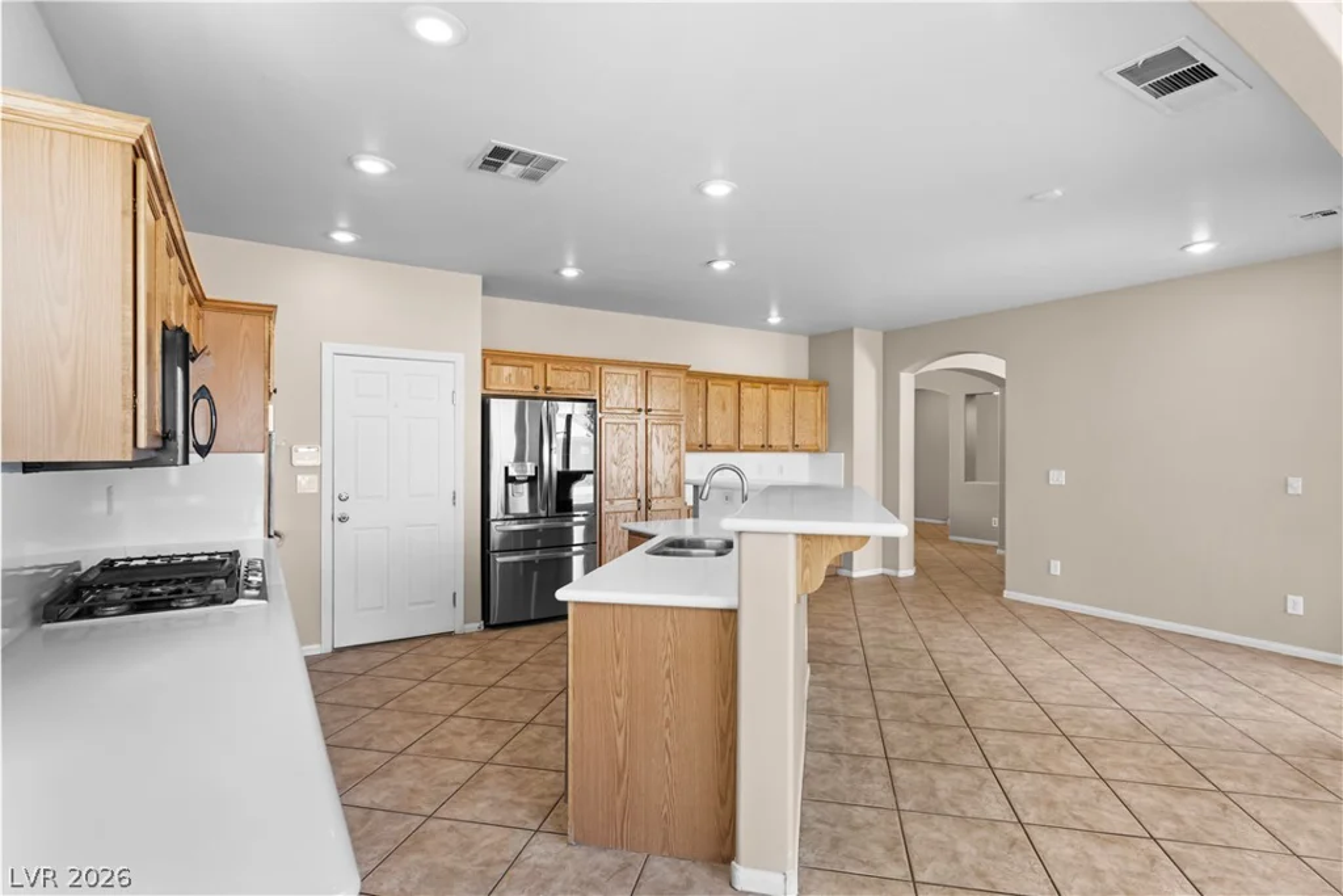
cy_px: 448
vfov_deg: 67.4
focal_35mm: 18
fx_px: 672
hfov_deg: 90.0
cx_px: 672
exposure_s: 1/13
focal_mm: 18
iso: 400
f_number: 8
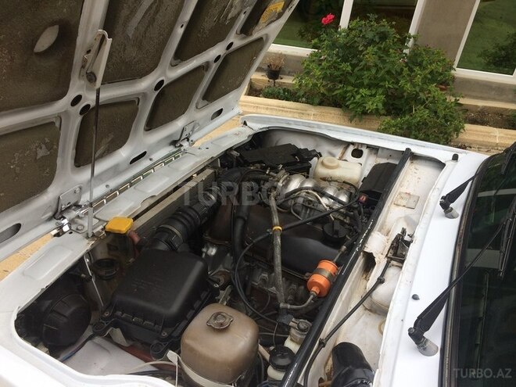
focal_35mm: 29
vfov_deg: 48.2
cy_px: 194
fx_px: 432
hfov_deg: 61.7
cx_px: 258
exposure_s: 1/345
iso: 32
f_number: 2.2
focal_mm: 4.15
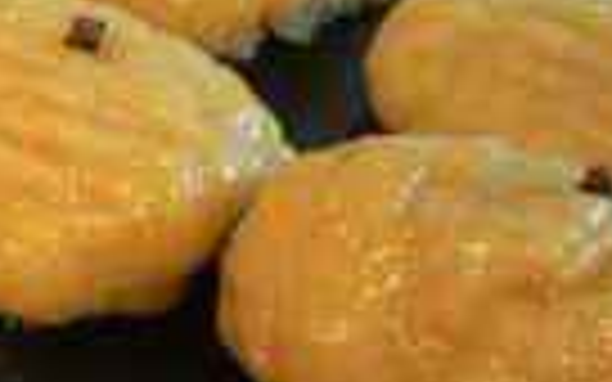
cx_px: -158
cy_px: 373
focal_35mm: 112
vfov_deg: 11.6
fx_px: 1868
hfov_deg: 17.6
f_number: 2.8
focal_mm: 6
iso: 200
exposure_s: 1/15
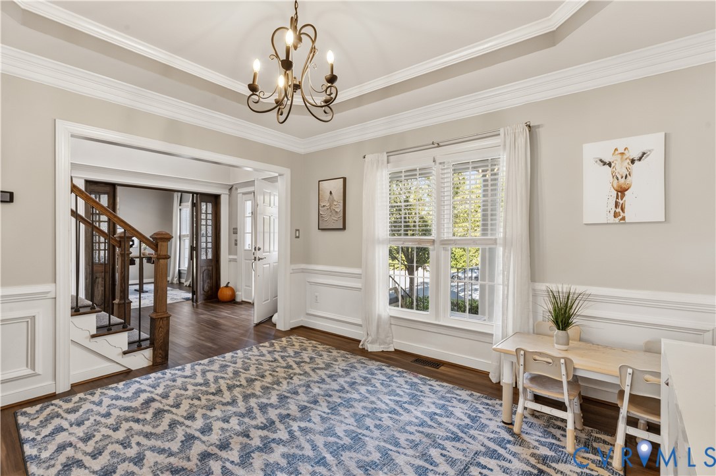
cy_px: 238
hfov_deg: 96.8
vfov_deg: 73.7
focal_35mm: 16
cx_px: 358
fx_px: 318
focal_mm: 16
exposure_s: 1/10
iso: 2000
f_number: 9
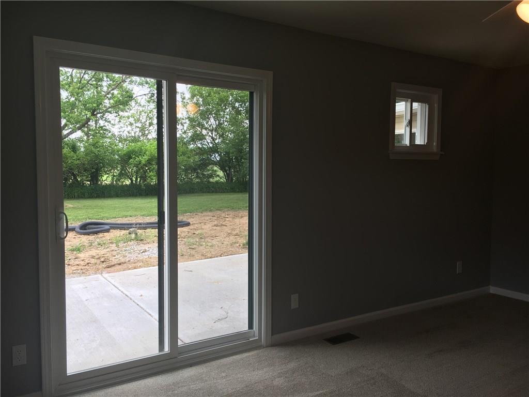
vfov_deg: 48.2
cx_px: 264
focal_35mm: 29
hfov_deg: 61.7
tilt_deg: -2.0
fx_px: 443
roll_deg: -0.5
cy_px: 198
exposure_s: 1/120
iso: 25
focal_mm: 4.15
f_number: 2.2
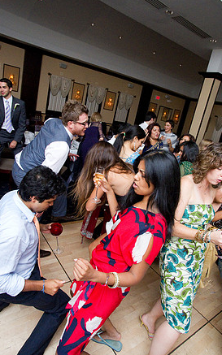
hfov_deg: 55.0
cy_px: 173
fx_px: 213
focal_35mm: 22
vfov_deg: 79.6
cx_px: 116
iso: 2500
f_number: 7.1
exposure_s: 1/180
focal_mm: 14
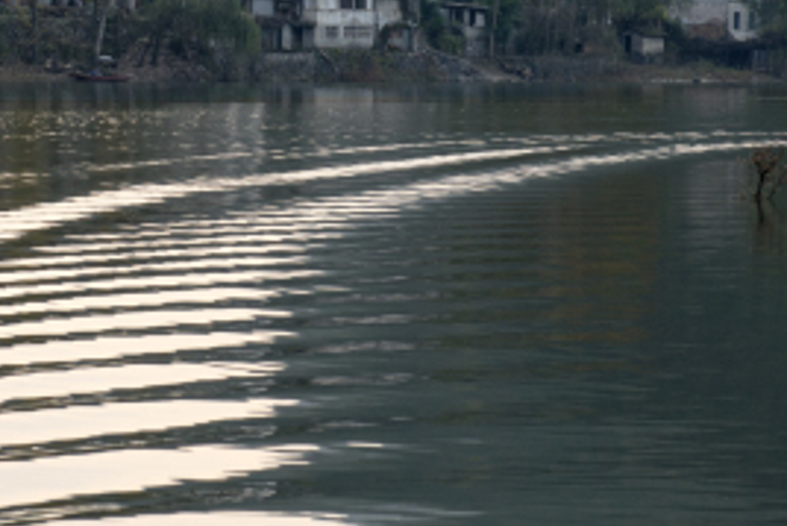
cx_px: -65
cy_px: 119
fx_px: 3346
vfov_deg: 9.0
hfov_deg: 13.2
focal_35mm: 153
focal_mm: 40
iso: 250
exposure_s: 1/200
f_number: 8
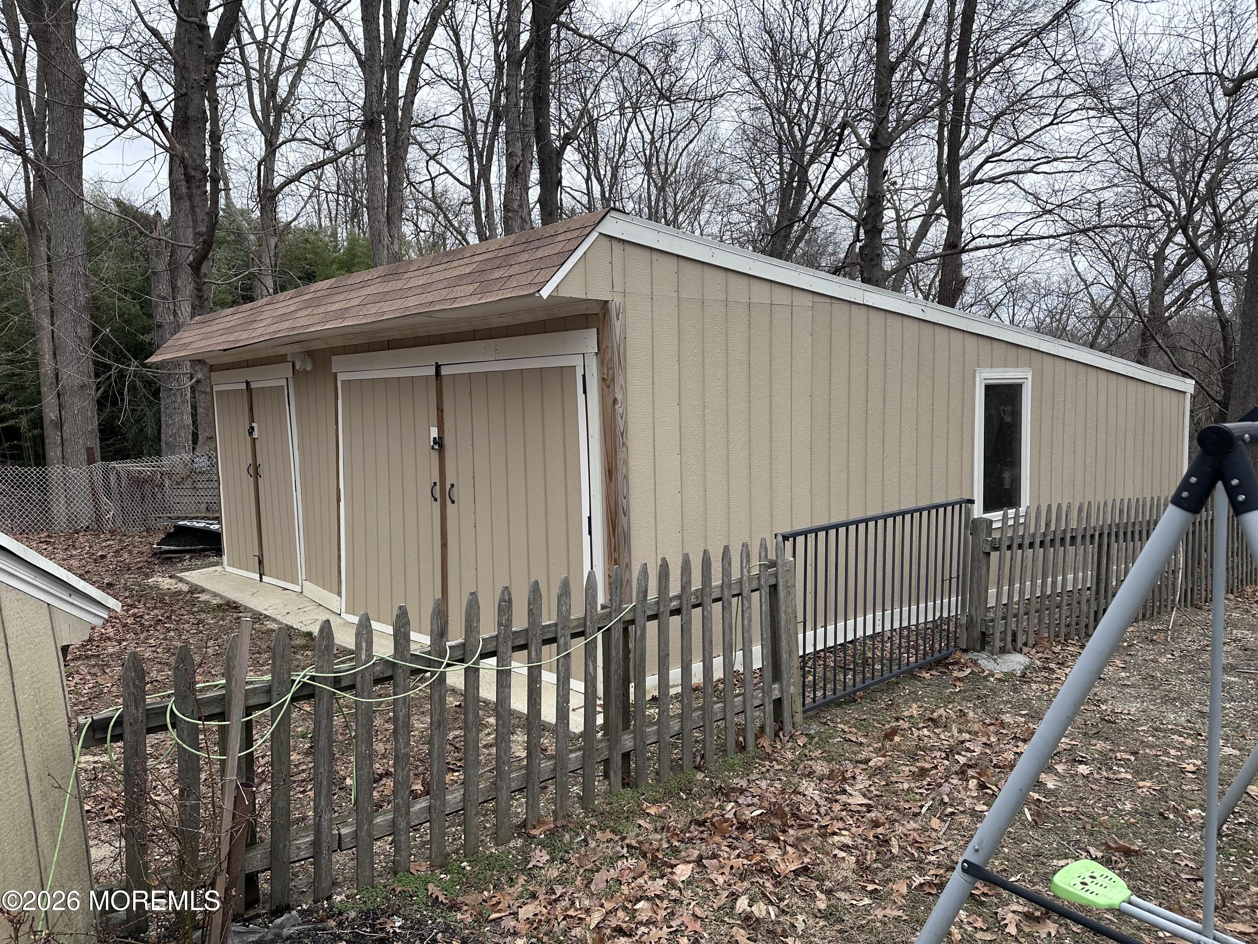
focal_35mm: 24
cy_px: 472
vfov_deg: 56.8
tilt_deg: -5.5
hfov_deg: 71.6
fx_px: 872
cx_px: 629
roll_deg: +1.4
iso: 80
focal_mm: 6.86
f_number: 1.78
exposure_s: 1/910
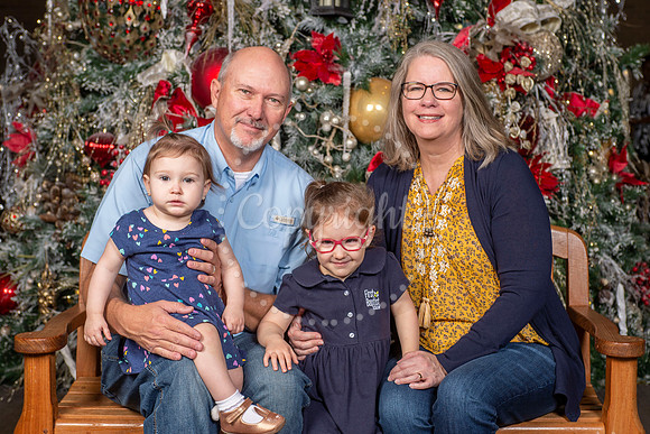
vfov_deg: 21.0
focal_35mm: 65
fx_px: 1167
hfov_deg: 31.1
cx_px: 356
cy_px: 231
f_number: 7.1
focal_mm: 56
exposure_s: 1/125
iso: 160
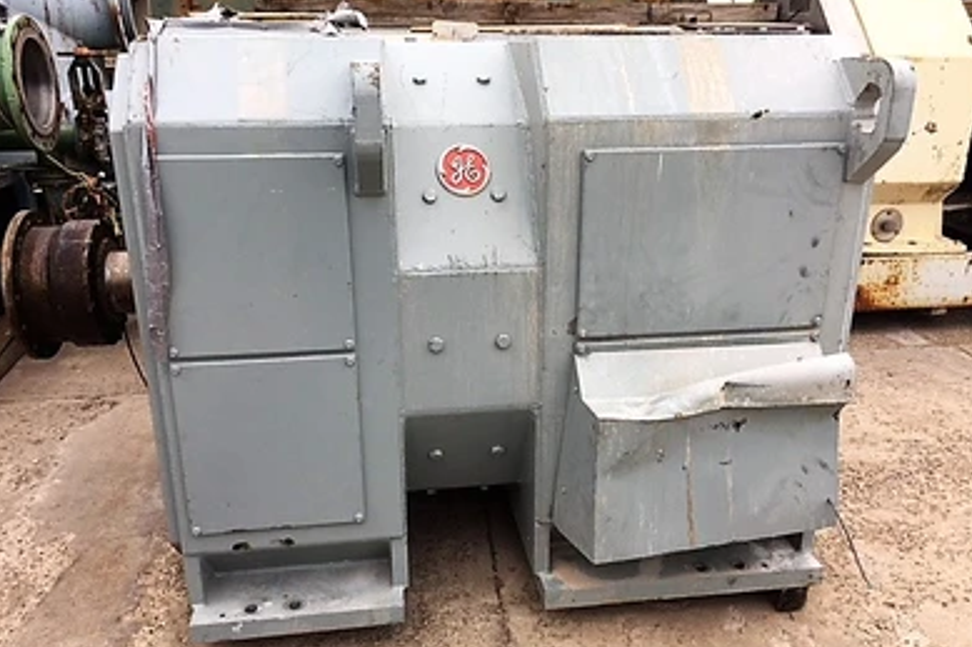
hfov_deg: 60.3
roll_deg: +0.1
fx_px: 837
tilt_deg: -19.7
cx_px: 487
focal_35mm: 31
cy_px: 337
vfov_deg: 42.3
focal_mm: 4.15
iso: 25
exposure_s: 1/259
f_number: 2.2
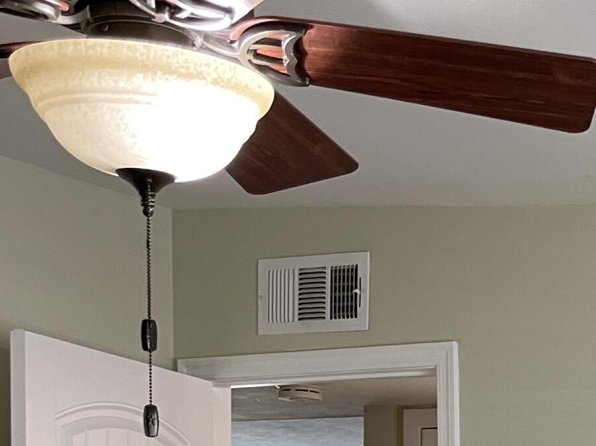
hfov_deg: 20.8
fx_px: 1481
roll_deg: +0.1
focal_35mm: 86
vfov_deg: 15.8
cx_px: 762
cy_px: 664
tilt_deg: -1.3
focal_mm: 4.2
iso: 100
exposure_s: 1/60
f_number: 1.6
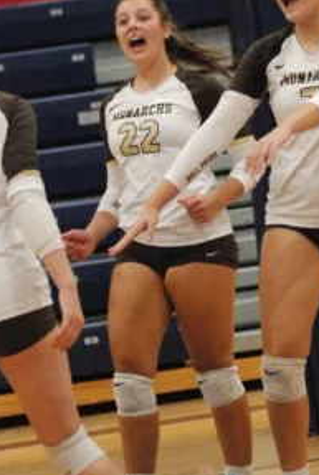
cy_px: 94
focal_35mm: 274
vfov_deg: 7.5
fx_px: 3627
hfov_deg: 5.0
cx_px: 243
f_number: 5
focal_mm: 105
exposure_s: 1/320
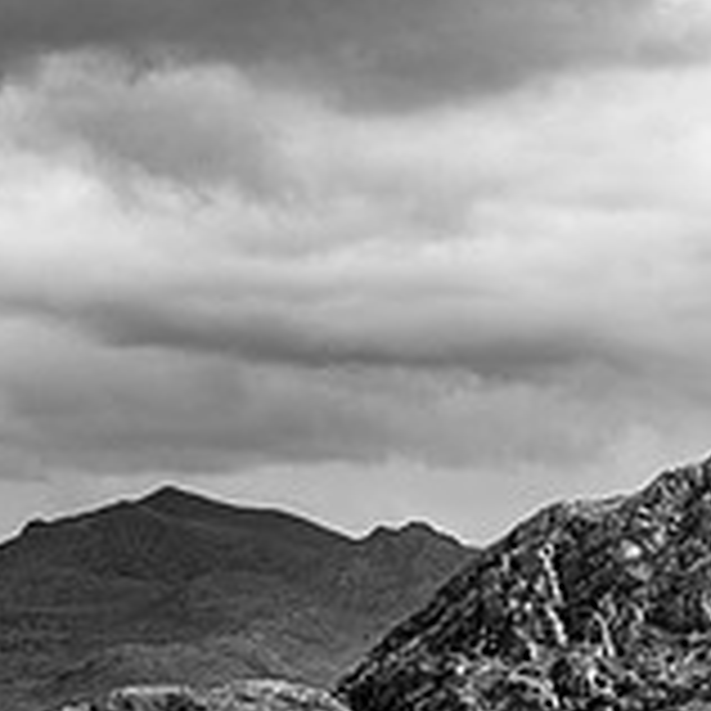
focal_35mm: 137
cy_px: 476
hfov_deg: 12.7
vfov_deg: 12.7
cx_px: 626
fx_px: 3184
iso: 125
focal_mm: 44
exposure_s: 1/160
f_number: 8
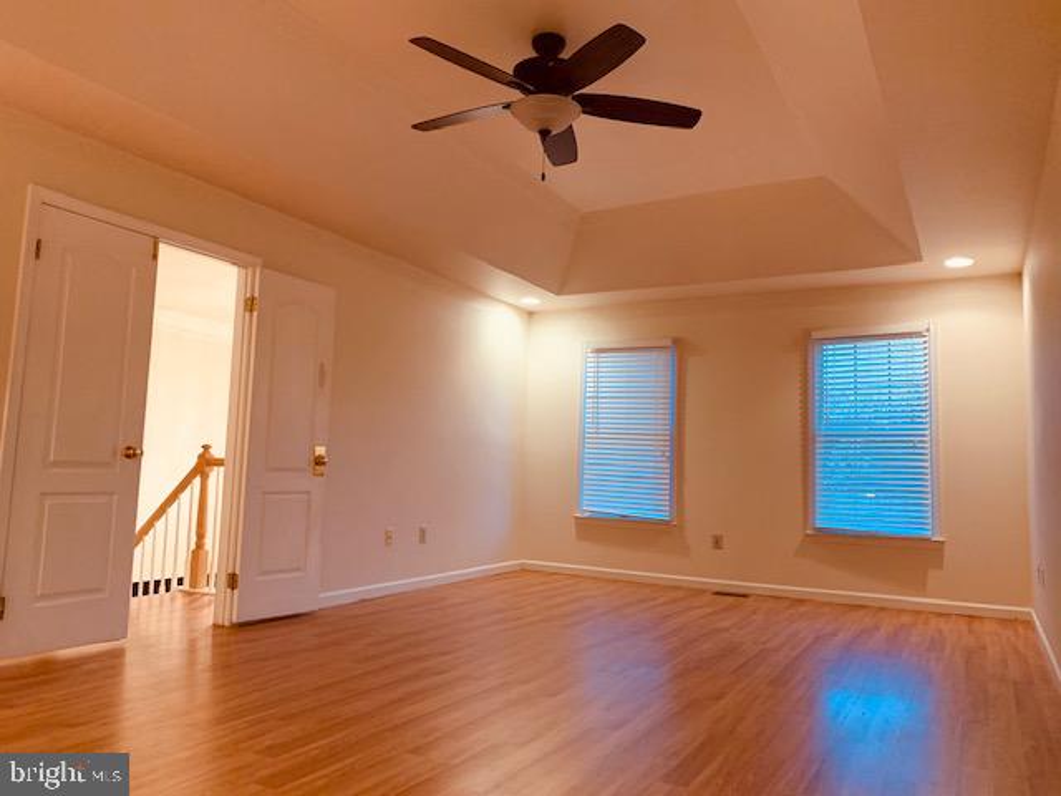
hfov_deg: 67.3
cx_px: 530
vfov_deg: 53.1
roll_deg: -2.0
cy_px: 398
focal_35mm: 26
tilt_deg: +7.2
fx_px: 797
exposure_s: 1/60
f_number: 1.8
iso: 250
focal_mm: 4.25
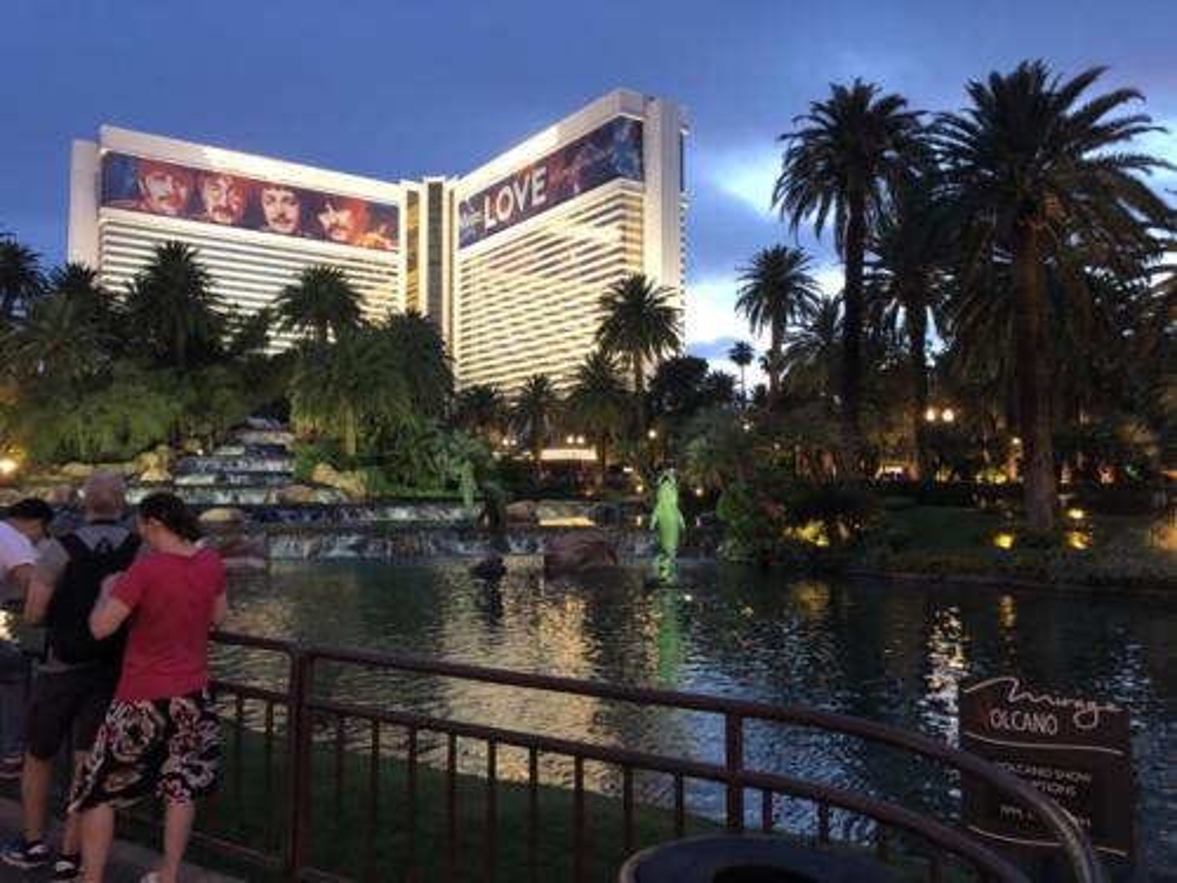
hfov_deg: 63.4
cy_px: 442
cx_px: 588
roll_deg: +0.1
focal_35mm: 28
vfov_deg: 49.7
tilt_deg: +3.5
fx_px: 952
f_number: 1.8
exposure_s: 1/9
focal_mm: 3.99
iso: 100
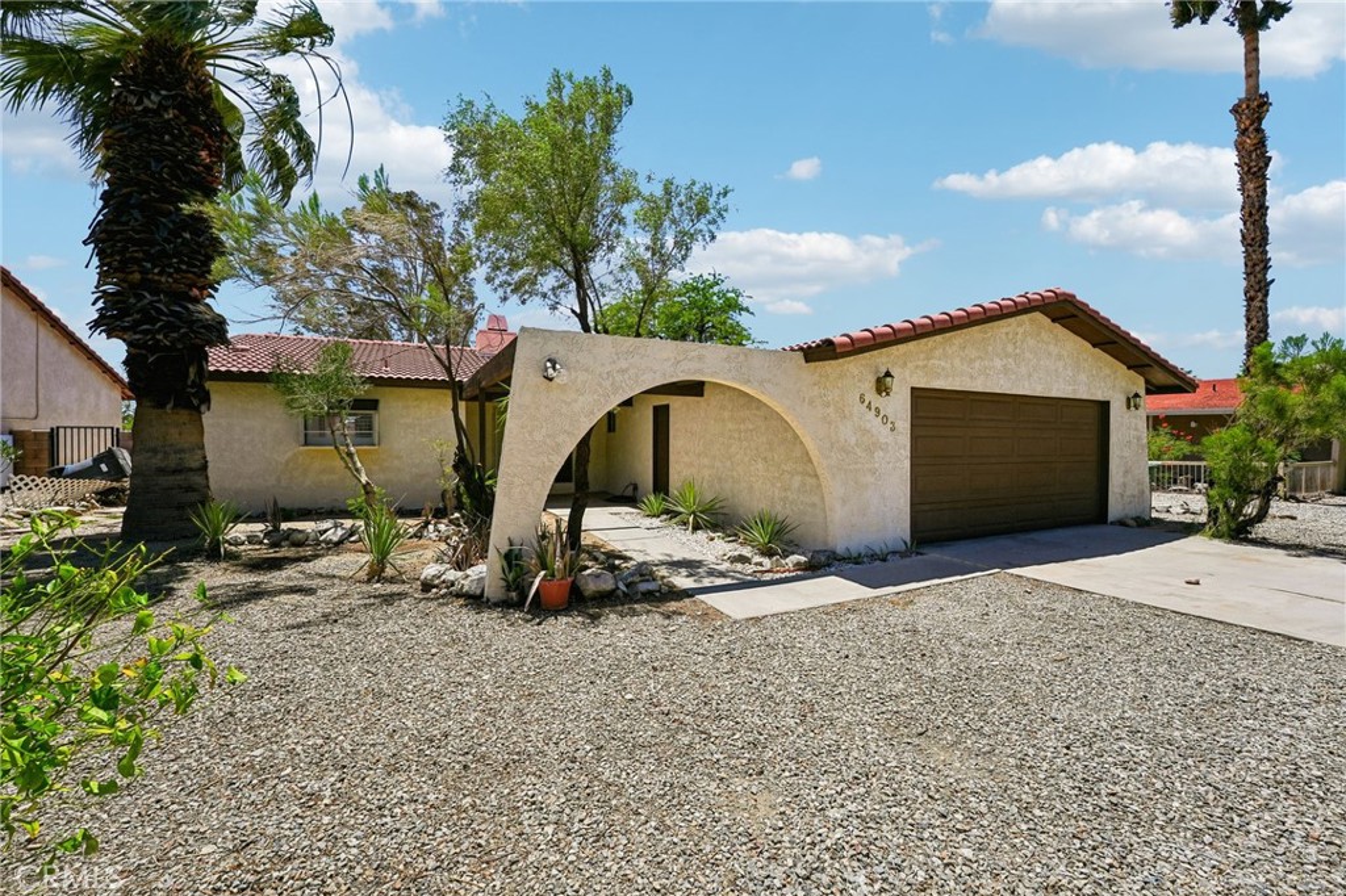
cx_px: 673
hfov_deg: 104.3
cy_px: 448
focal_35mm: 14
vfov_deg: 81.2
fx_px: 523
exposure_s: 1/1000
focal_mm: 14
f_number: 8
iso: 125
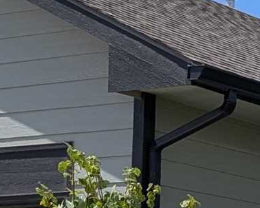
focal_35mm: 190
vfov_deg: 8.1
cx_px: 346
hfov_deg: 10.0
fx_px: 1461
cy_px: 250
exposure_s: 1/1572
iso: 21
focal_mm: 6.9
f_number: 1.68
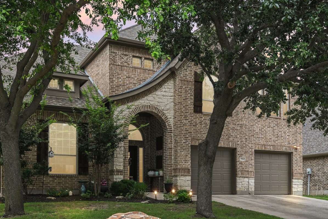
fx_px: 373
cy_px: 140
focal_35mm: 41
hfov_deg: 47.4
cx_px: 154
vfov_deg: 32.4
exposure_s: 1/250
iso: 400
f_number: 8
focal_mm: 24
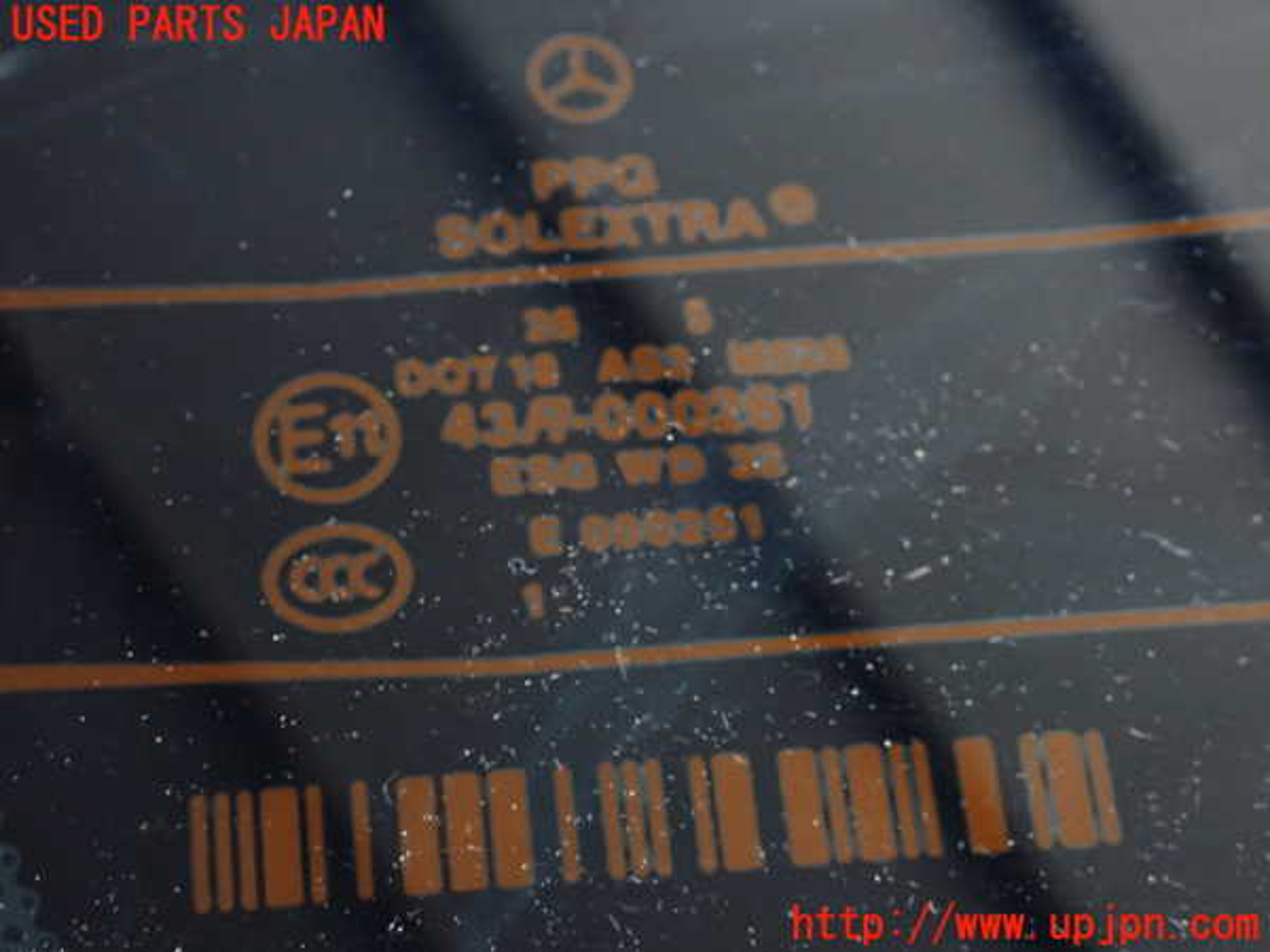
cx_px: 635
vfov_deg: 19.1
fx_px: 2825
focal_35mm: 77
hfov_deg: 25.3
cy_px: 476
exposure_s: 1/200
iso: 800
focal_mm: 13.65
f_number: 4.1
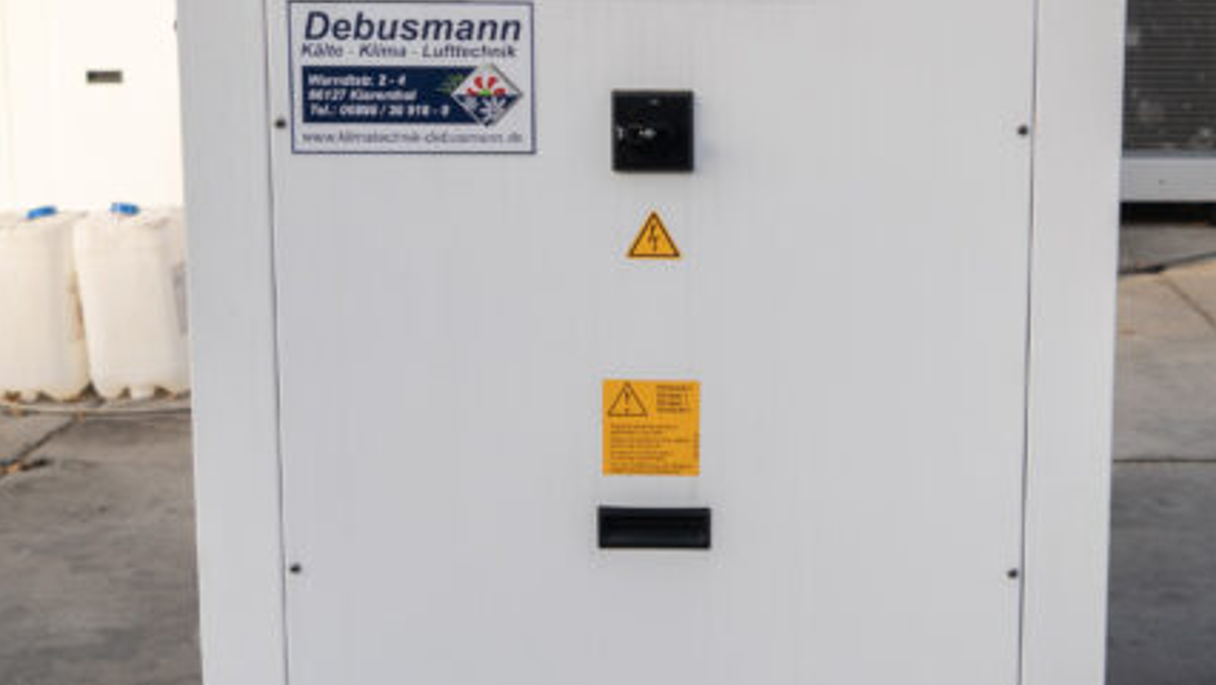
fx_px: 2355
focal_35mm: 73
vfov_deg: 16.6
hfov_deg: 28.7
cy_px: 355
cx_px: 839
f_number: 5.6
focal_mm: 29
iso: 100
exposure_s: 1/320
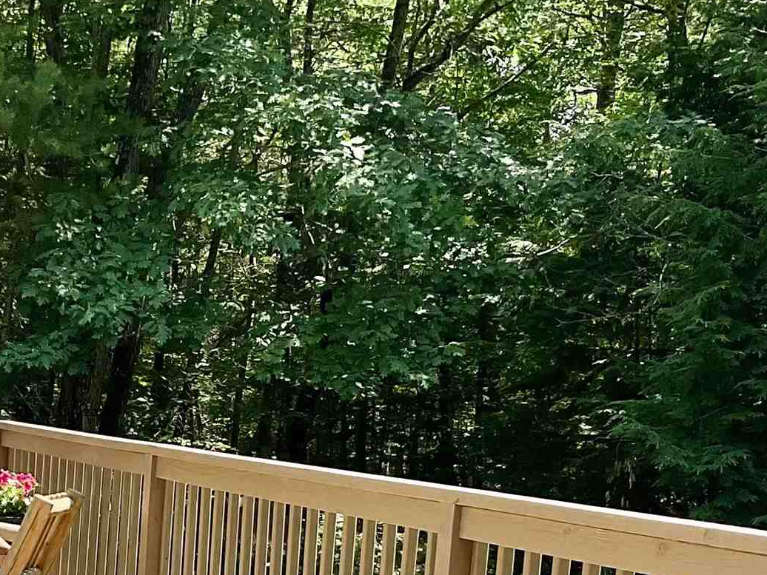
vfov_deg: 16.6
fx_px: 1906
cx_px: 8
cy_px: 631
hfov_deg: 22.0
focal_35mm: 86
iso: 16
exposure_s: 1/1076
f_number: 1.8
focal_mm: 3
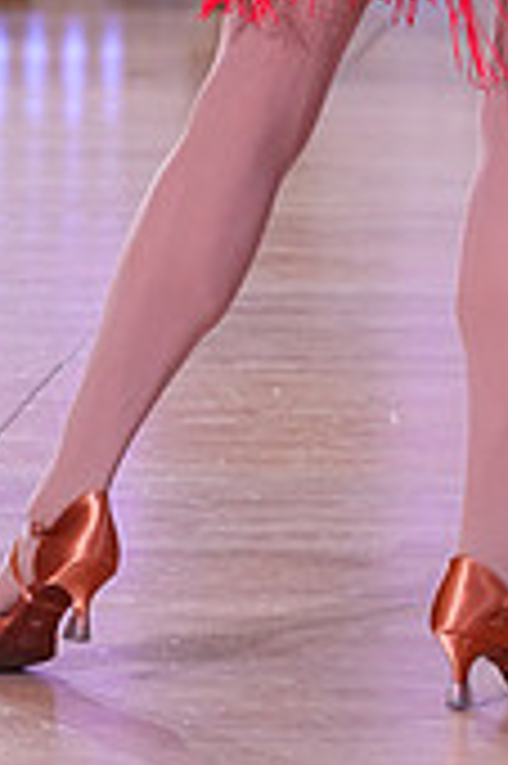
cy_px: -504
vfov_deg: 5.6
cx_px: 843
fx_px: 7677
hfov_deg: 3.8
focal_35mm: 362
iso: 2500
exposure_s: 1/250
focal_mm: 106
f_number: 5
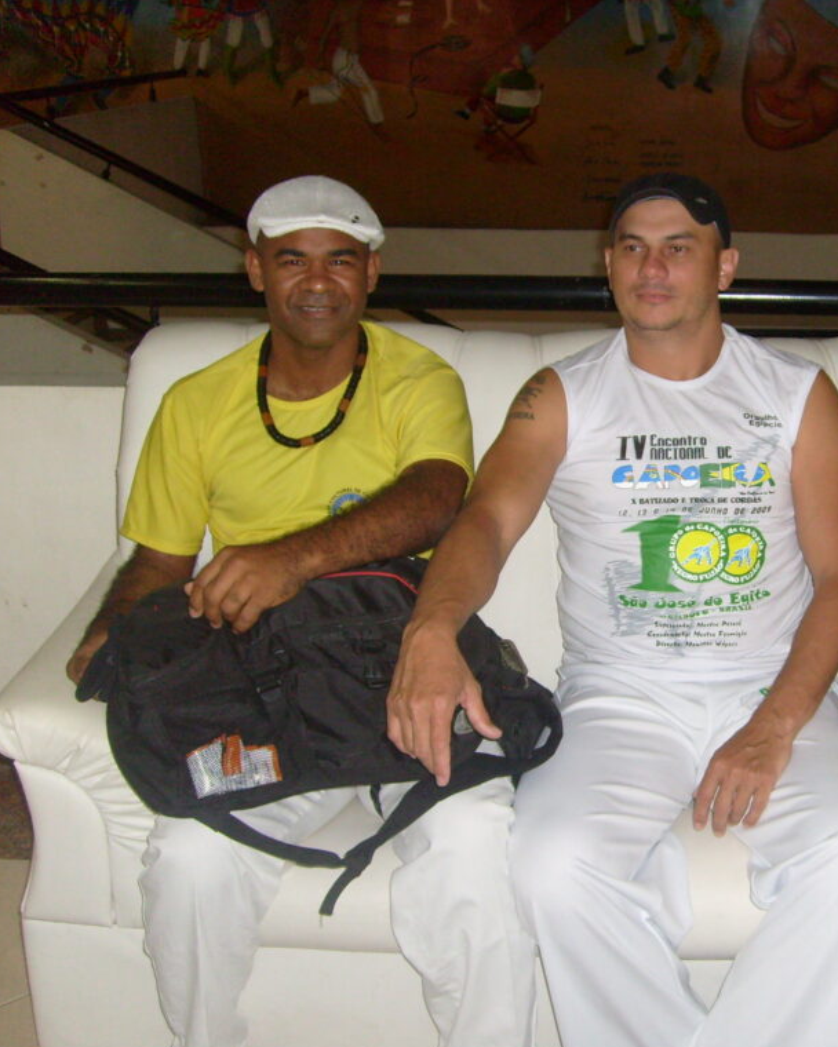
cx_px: 693
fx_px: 1426
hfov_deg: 31.7
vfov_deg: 40.3
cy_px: 528
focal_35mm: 46
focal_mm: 5.8
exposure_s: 1/45
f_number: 2.8
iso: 100
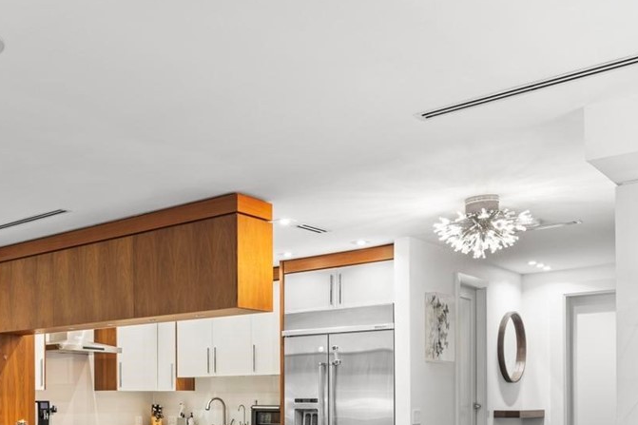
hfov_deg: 40.0
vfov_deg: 29.6
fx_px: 762
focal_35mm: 43
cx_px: 2
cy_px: 396
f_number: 8
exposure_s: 1
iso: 400
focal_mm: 17
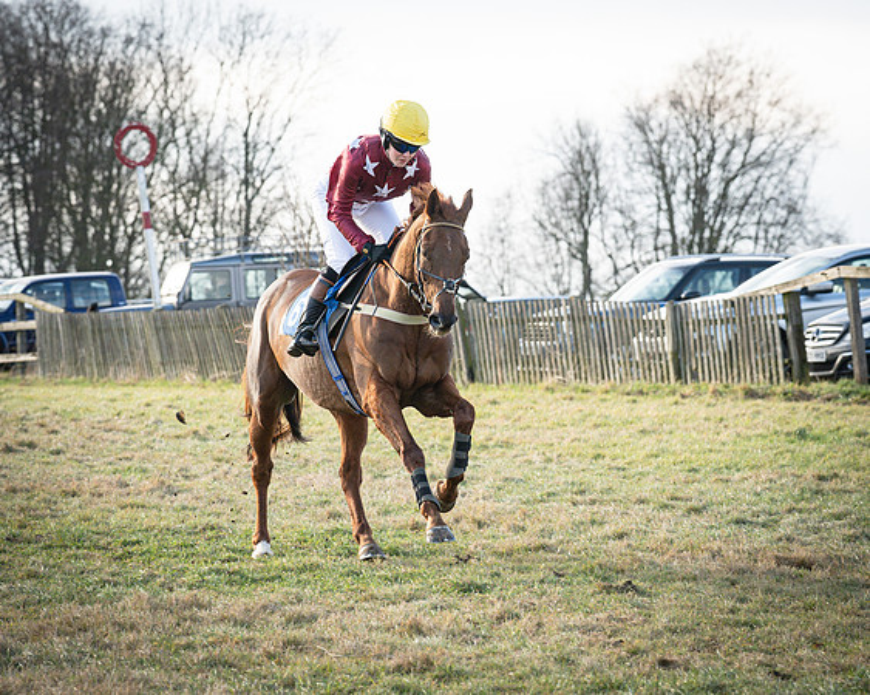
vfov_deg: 7.7
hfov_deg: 9.7
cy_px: 318
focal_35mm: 200
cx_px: 411
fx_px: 5146
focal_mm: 135
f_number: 5
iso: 400
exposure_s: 1/850
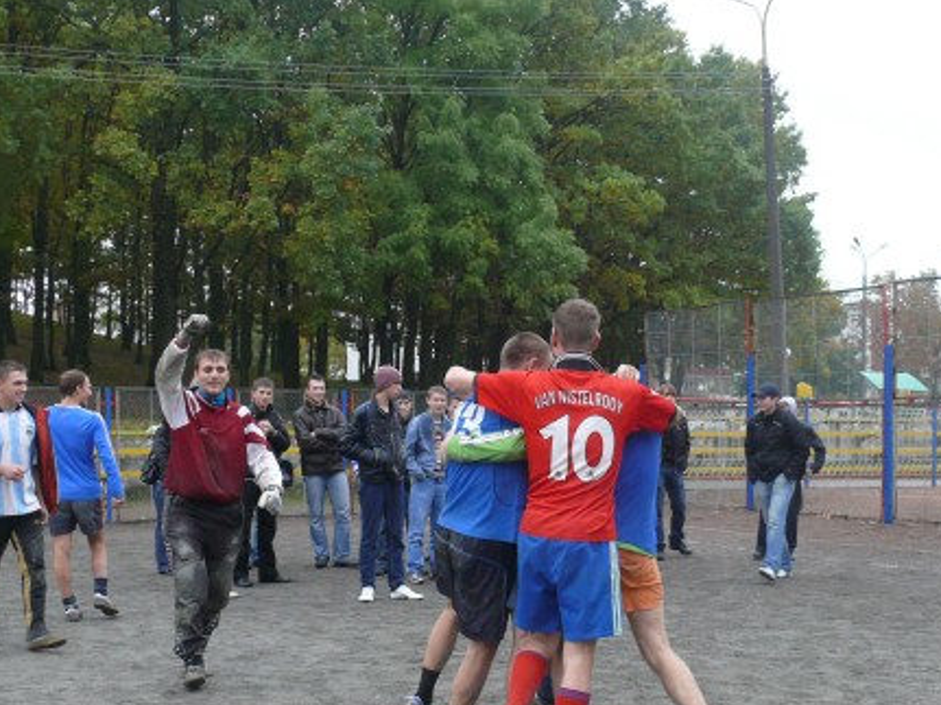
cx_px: 587
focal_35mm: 52
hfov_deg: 36.6
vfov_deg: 27.8
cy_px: 485
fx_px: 1413
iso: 200
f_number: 2.8
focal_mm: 7.4
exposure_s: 1/125
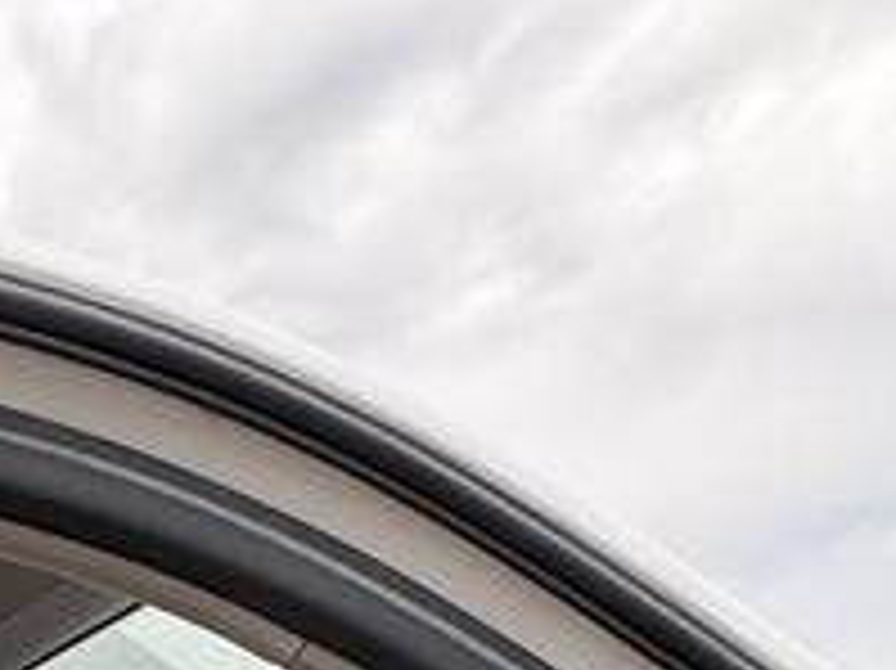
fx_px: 1630
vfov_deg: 15.9
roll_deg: +6.2
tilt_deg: -10.2
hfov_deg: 26.6
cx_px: -234
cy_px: 1466
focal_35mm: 63
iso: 50
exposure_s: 1/331
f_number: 2.2
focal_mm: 2.22
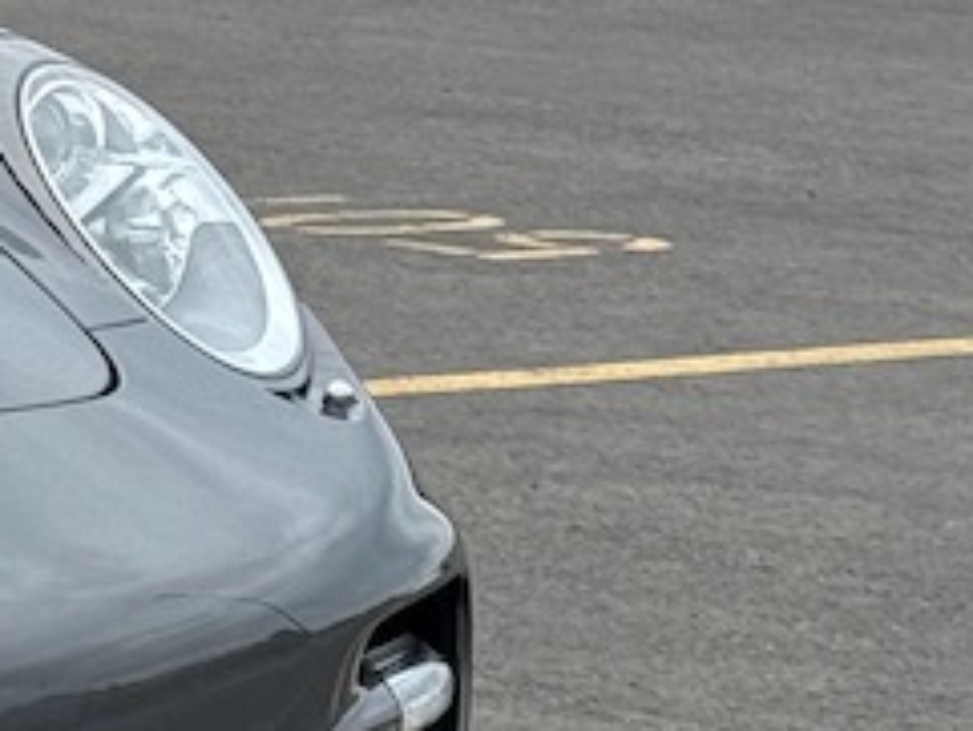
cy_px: 355
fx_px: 7171
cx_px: -1534
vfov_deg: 5.8
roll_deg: -1.0
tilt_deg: -9.5
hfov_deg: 7.2
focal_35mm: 255
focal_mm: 6.76
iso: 64
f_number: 1.78
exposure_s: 1/2179
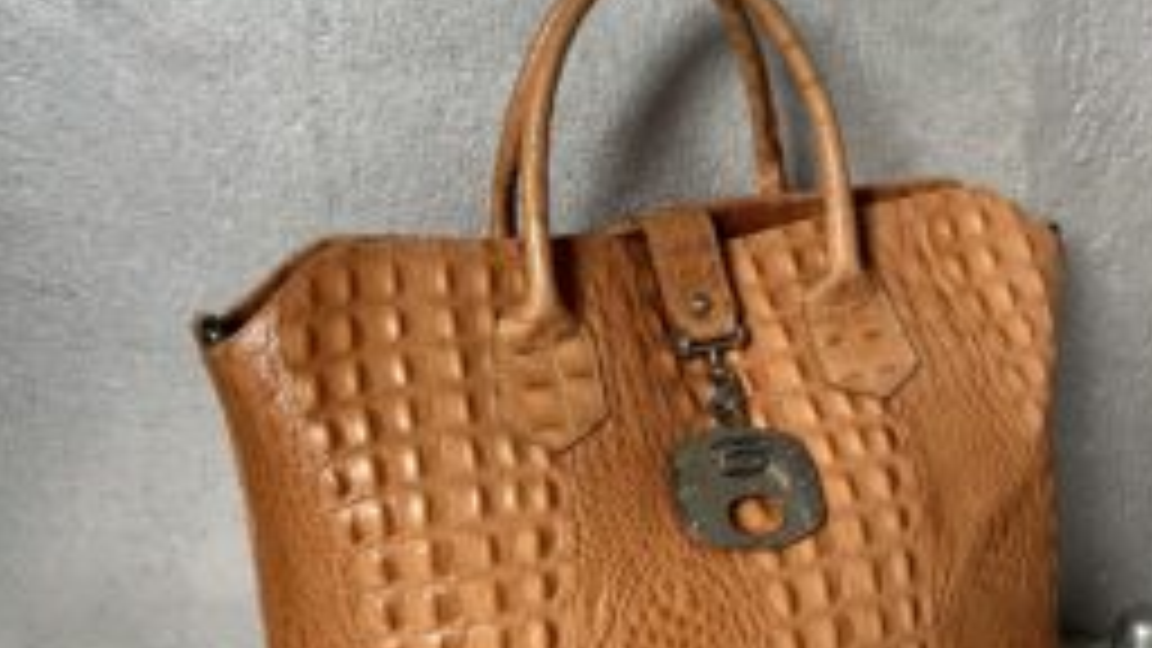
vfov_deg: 30.1
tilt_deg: -13.1
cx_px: 587
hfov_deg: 51.6
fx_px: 1191
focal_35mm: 39
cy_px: 200
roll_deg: +0.4
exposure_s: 1/89
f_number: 1.5
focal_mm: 5.7
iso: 125
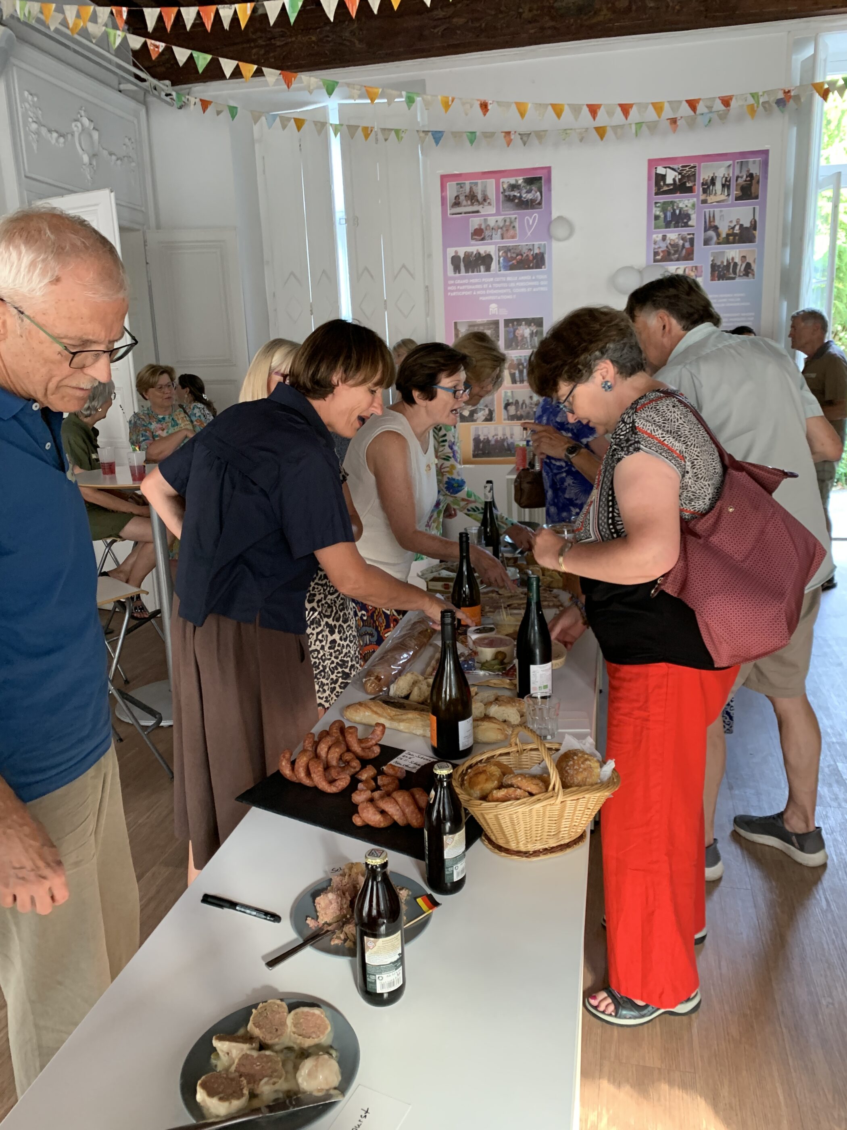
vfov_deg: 67.3
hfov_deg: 53.1
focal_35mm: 26
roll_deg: +2.3
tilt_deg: -11.5
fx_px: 848
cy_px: 565
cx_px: 424
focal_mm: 4.25
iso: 200
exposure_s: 1/60
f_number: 1.8
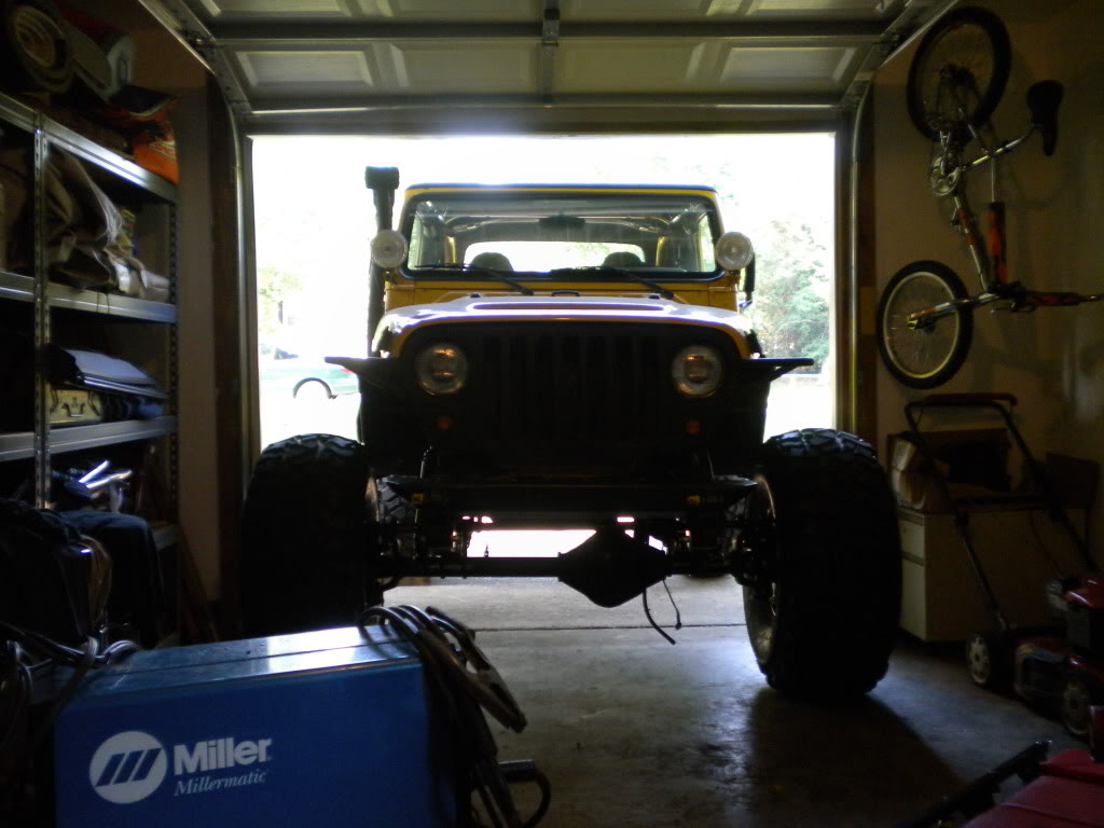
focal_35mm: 35
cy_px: 414
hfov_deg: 52.6
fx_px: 1116
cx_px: 552
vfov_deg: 40.7
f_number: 3.1
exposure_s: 1/57
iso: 357
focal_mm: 6.3
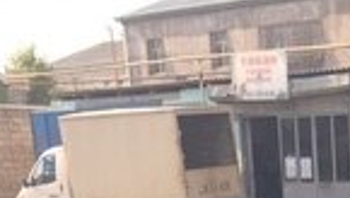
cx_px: 406
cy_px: 555
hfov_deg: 18.8
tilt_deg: -21.4
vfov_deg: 9.4
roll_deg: +3.0
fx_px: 1004
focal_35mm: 108
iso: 32
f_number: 2.2
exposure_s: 1/604
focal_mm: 4.15
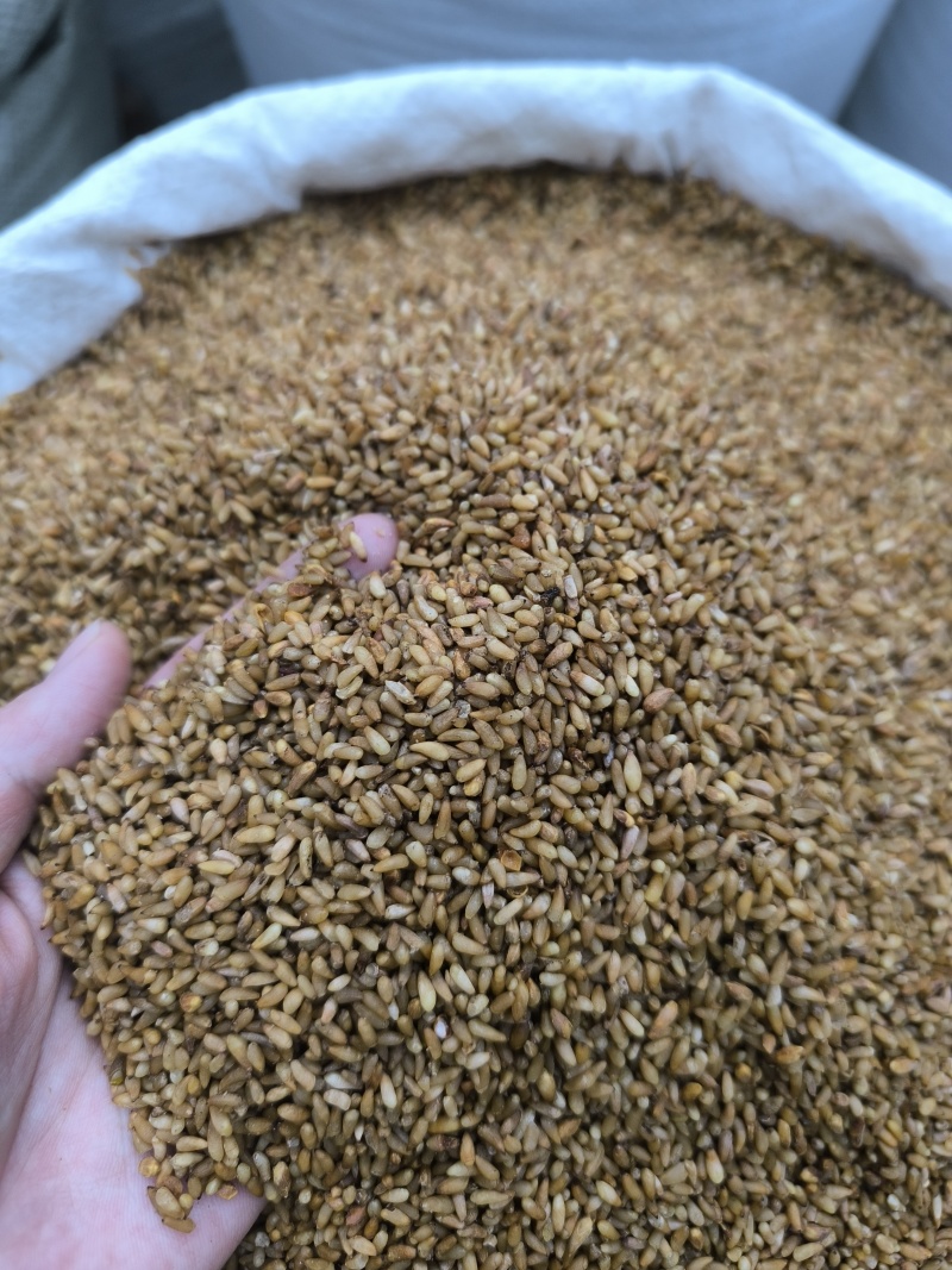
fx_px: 844
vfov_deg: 73.9
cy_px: 635
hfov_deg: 58.9
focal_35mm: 23
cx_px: 476
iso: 640
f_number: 1.65
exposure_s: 1/50
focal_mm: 6.14
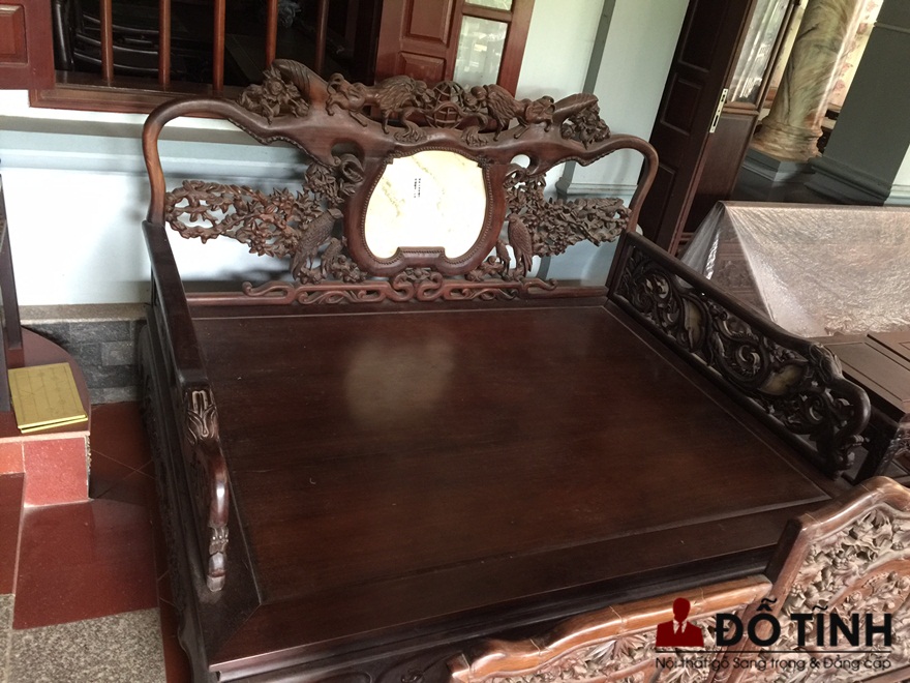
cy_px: 342
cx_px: 455
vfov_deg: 48.2
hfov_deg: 61.7
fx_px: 762
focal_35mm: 29
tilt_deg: -27.6
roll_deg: -13.0
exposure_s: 1/10
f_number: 2.2
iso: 100
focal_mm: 4.15
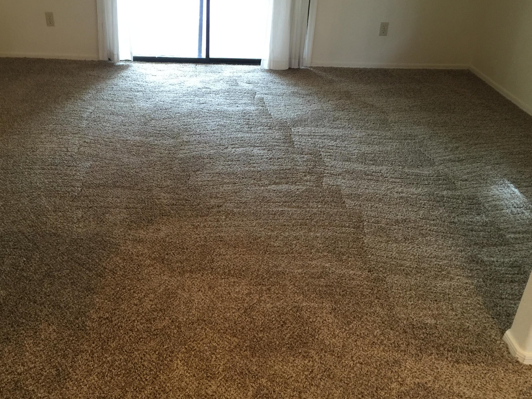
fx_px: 553
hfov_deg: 51.0
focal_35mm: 36
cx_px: 214
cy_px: 231
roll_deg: -1.5
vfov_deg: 39.6
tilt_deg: -32.0
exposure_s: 1/15
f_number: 2.2
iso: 80
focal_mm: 4.15
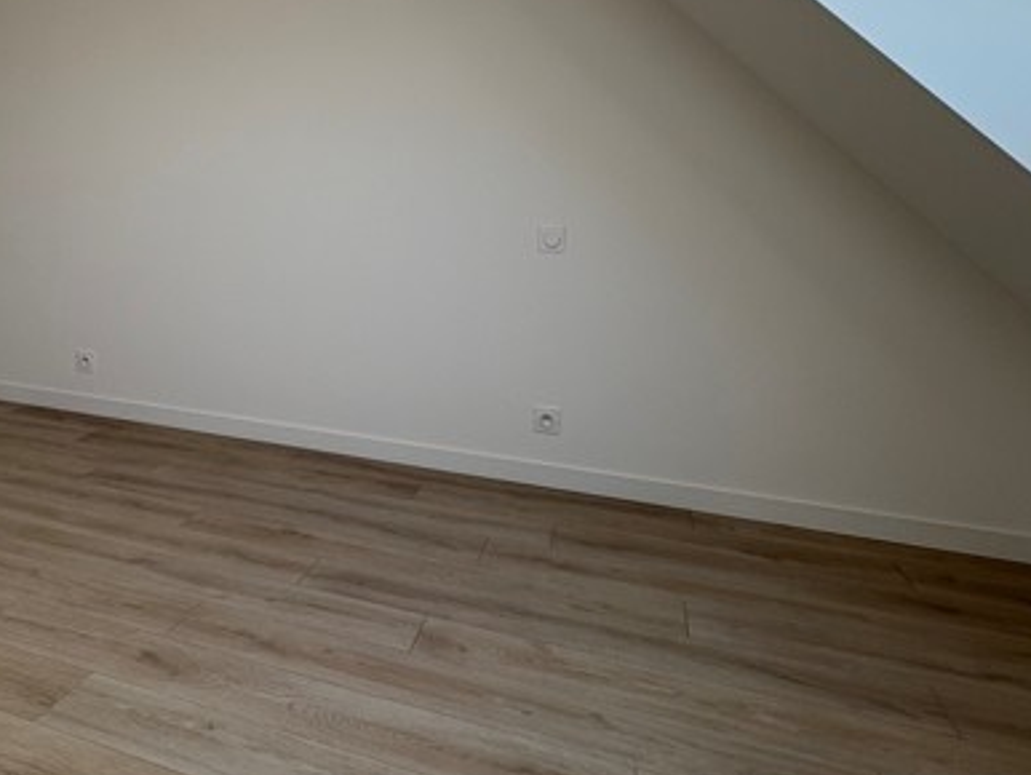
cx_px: 243
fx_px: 864
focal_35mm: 29
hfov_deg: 58.1
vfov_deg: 46.7
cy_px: 206
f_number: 2.2
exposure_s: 1/177
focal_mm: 2.22
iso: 40
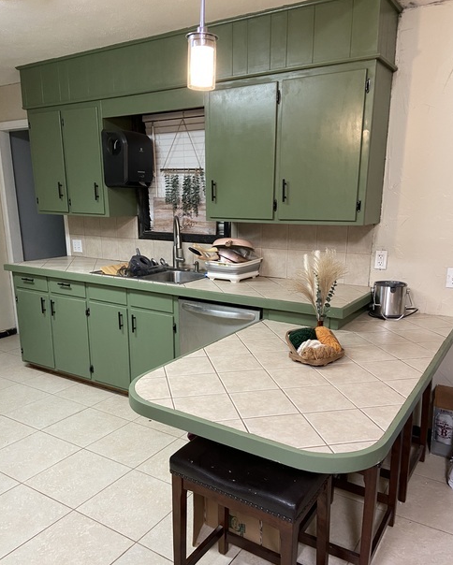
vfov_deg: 62.1
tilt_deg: -14.6
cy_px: 309
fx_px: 469
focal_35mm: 28
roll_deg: +0.6
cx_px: 227
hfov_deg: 51.6
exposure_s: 1/60
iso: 160
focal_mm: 4.25
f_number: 1.8
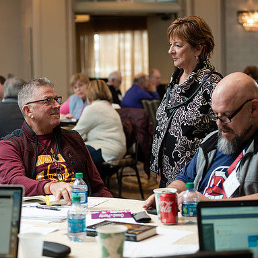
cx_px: 103
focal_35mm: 90
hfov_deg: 19.3
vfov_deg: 19.3
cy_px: 130
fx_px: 759
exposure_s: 1/160
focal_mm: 70
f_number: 3.5
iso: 800
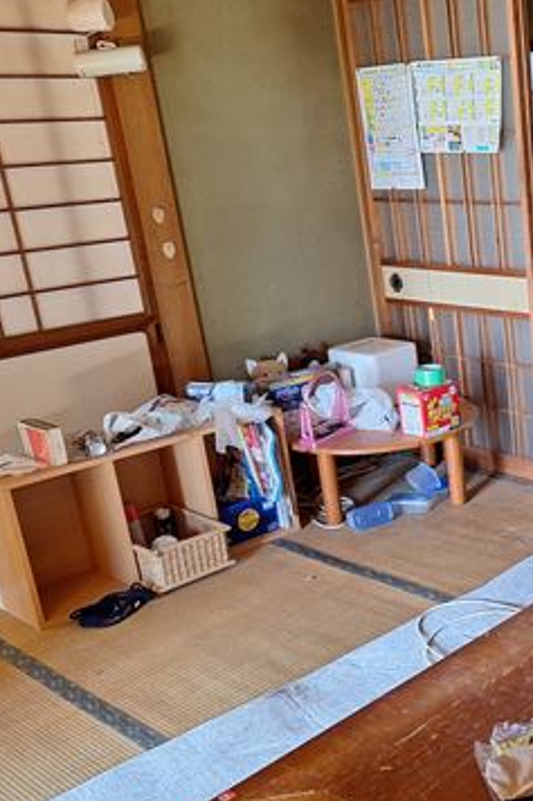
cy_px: 502
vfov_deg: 45.1
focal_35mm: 43
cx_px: 607
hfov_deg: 28.0
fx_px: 956
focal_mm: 5.54
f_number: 1.8
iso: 200
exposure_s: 1/50
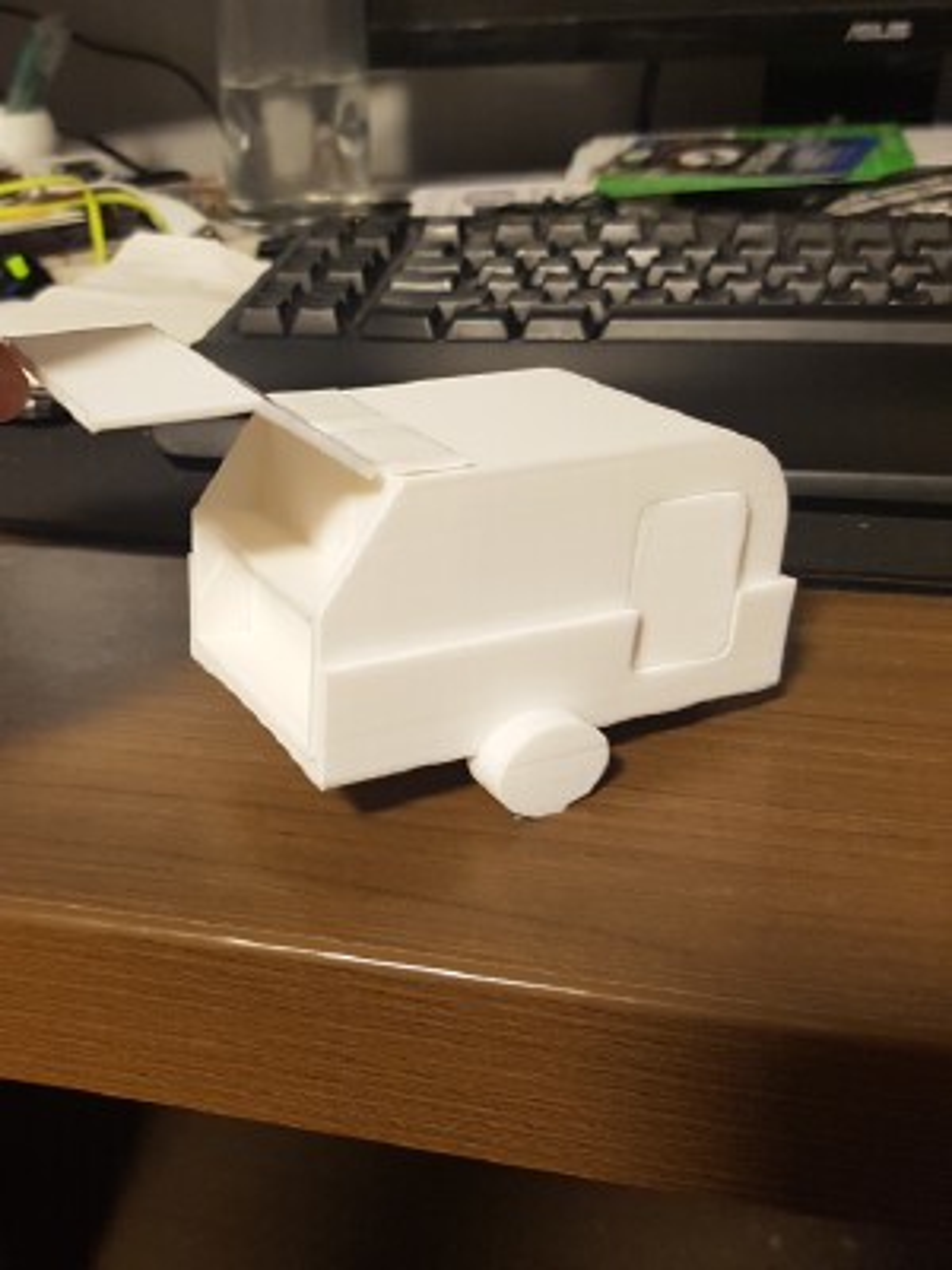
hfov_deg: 53.1
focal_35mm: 26
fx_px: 953
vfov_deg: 67.3
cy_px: 635
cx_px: 476
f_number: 1.7
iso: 200
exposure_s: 1/15
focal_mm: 4.2
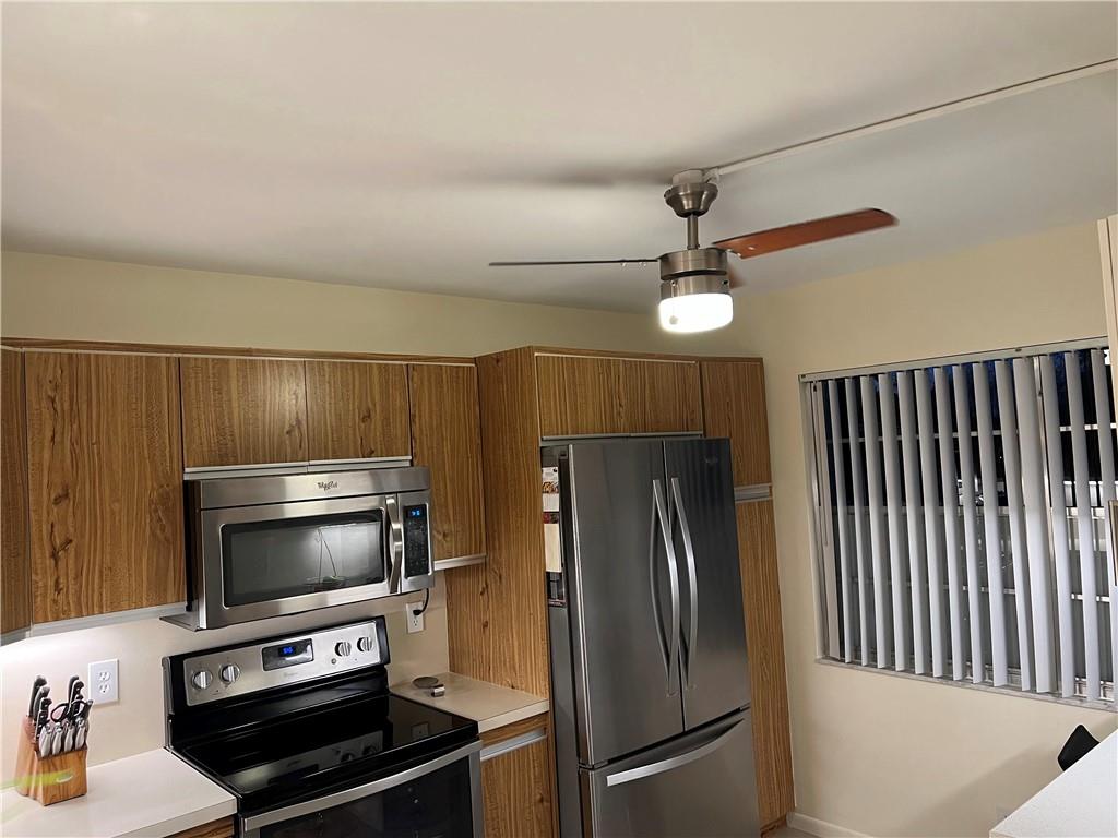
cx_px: 559
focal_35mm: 26
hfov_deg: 67.3
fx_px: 840
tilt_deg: +1.7
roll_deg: +3.0
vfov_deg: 53.1
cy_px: 419
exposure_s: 1/60
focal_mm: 5.7
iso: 100
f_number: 1.5
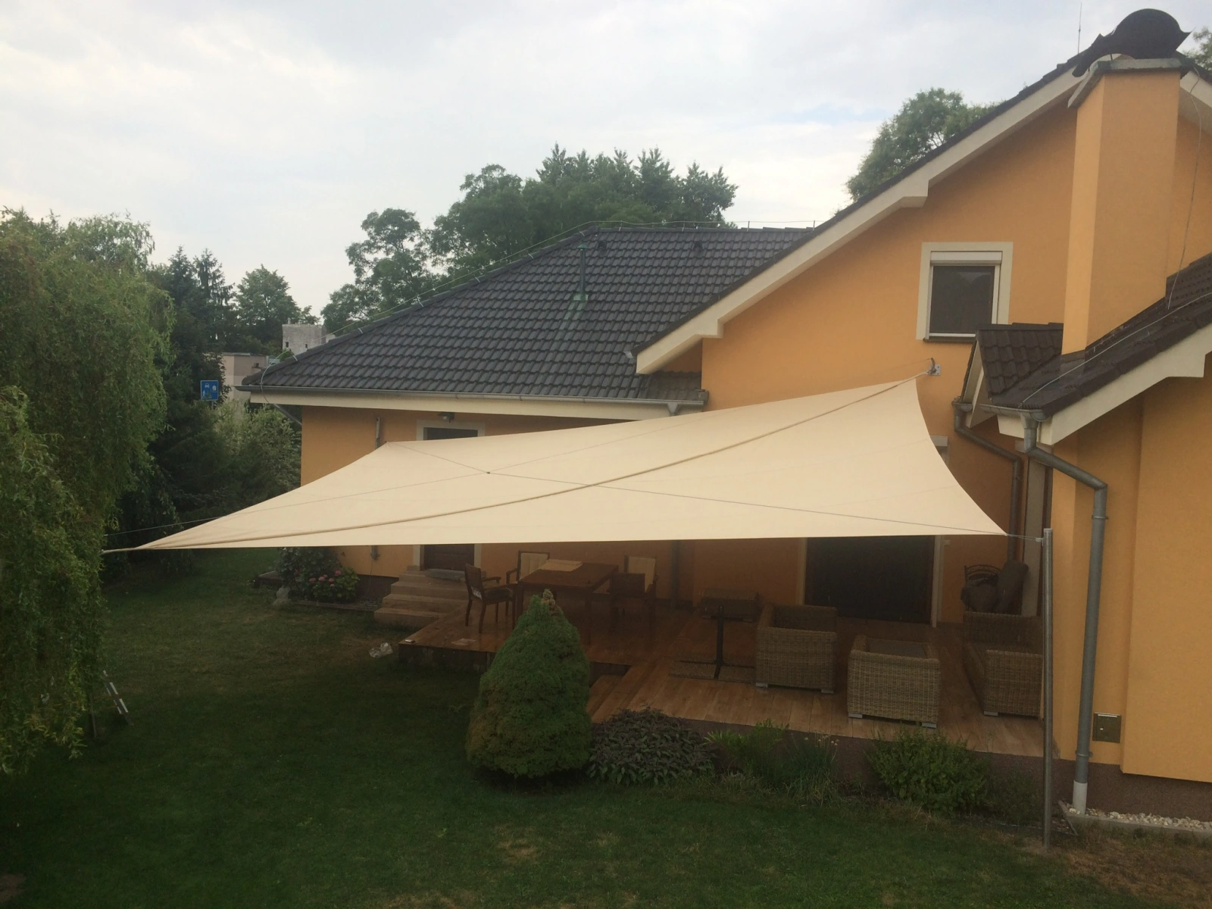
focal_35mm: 29
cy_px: 454
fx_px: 1015
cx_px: 606
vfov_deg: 48.2
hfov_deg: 61.7
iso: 32
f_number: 2.2
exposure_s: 1/789
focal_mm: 4.15
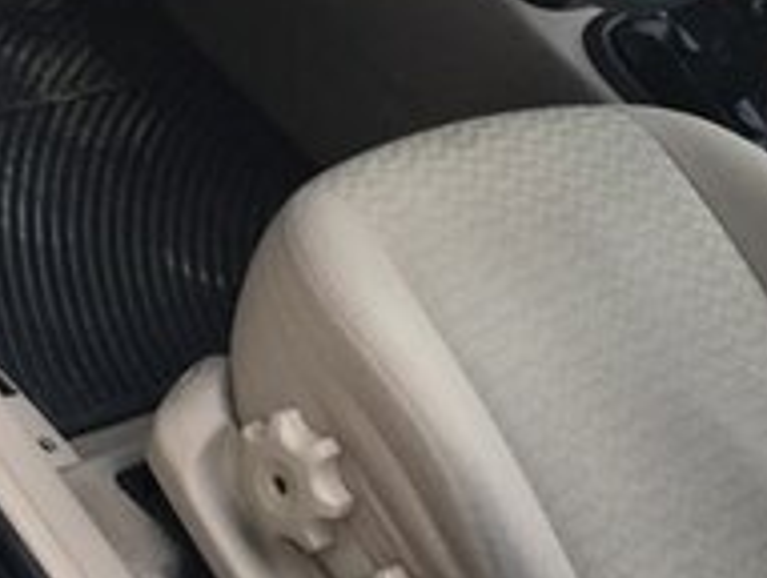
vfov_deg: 14.3
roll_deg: -23.0
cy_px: -155
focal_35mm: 100
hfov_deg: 19.2
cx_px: 64
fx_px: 2220
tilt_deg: -34.1
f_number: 2.2
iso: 32
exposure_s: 1/50
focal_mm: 4.15
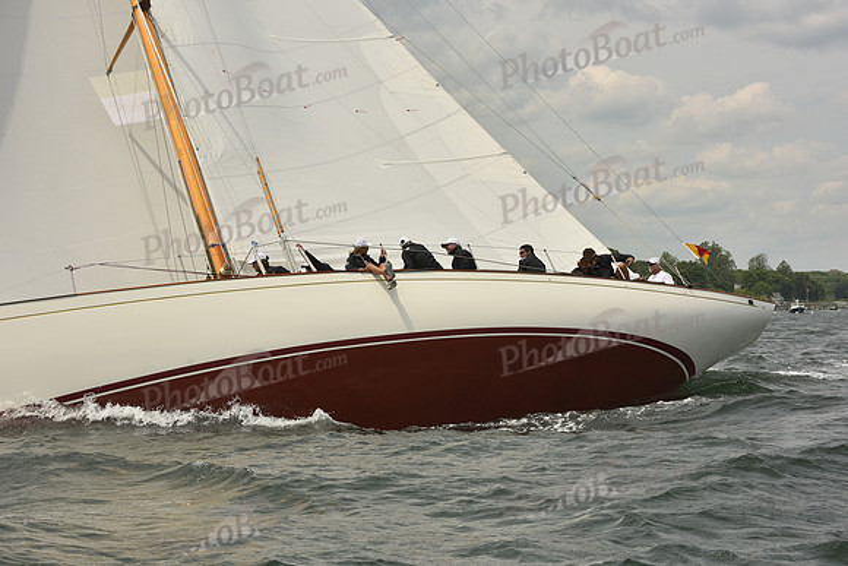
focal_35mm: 70
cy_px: 283
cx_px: 424
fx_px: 1649
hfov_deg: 28.8
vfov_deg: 19.5
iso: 400
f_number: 10
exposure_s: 1/1600
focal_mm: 70
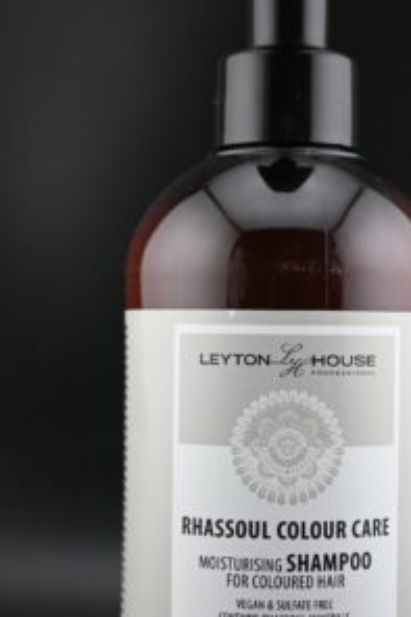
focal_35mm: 80
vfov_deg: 25.4
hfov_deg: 17.0
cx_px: 282
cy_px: 321
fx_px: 1367
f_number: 5.3
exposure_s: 1/60
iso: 140
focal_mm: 35
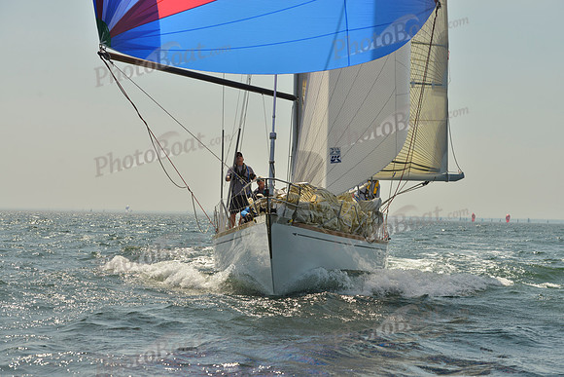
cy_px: 188
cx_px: 282
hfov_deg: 23.6
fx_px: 1348
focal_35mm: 86
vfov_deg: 15.9
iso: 200
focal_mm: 86
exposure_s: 1/1250
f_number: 8
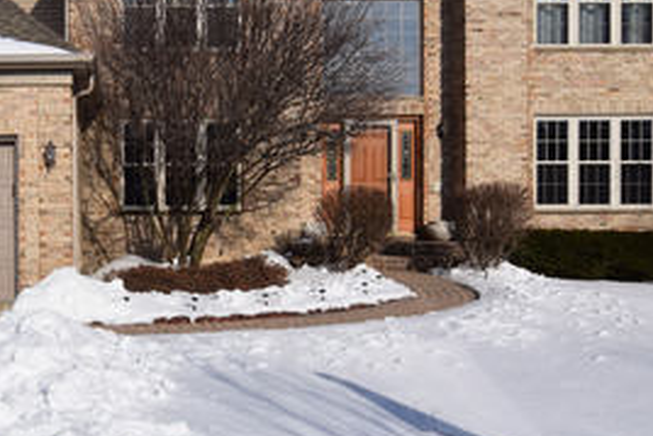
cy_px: 230
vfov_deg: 31.2
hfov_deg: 42.5
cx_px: 93
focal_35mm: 43
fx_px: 780
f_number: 11
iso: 200
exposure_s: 1/500
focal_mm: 12
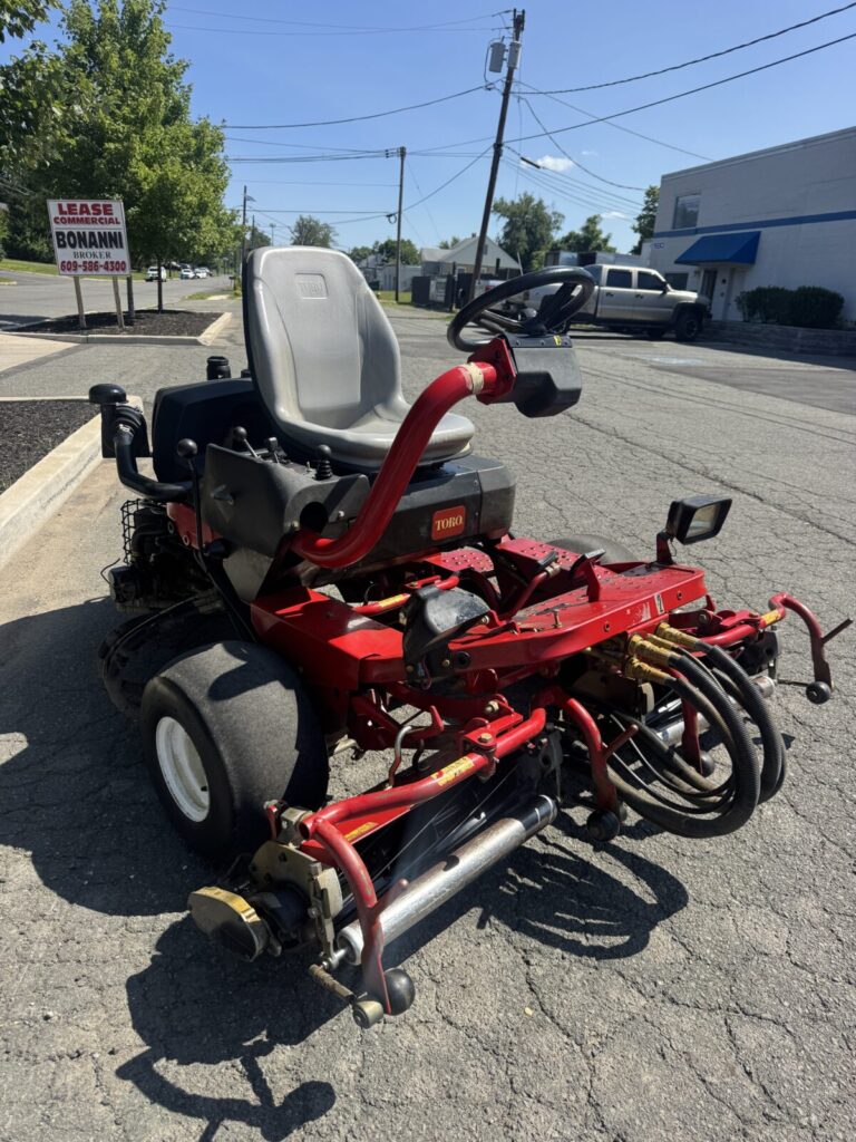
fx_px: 791
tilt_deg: -17.9
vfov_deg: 71.6
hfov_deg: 56.8
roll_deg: -2.7
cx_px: 428
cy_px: 571
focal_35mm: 24
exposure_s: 1/3096
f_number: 1.78
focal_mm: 6.76
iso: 80
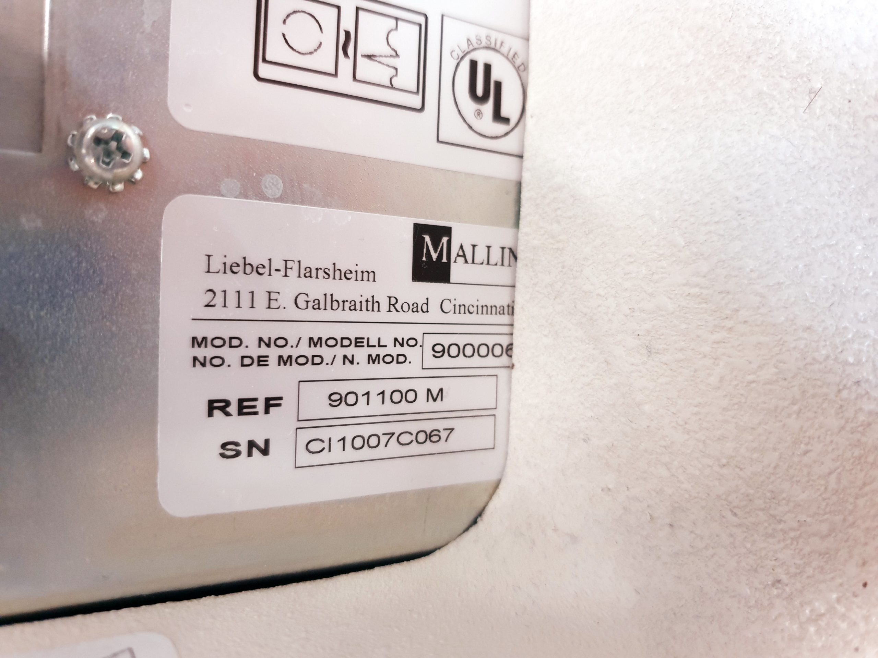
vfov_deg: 53.1
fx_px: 659
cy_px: 329
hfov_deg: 67.3
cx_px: 439
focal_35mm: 26
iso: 250
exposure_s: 1/20
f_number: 1.5
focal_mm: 4.3
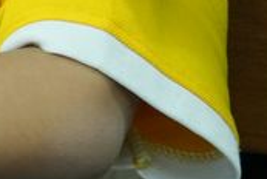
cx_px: -226
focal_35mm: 282
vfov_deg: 4.8
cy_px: -191
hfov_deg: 7.1
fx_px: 2097
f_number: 4.5
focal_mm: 29
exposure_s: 1/80
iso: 2500
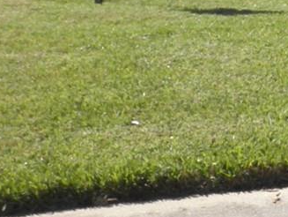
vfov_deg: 8.3
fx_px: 1424
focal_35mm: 171
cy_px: -200
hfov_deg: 10.3
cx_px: 638
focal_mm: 6.1
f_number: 9.1
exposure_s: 1/80
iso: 64
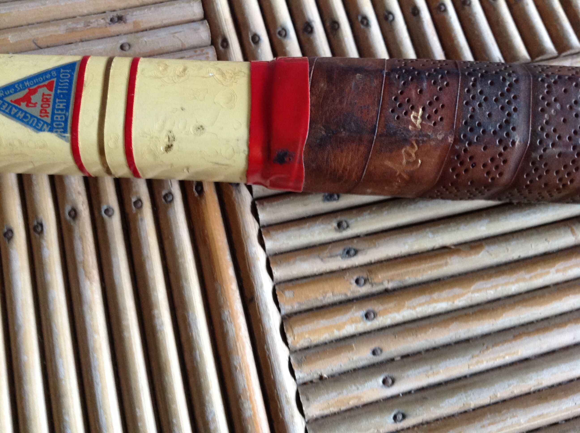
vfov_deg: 40.6
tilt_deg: -72.3
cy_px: 216
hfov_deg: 52.7
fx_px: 586
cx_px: 290
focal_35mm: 35
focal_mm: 4.28
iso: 250
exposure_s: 1/15
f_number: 2.4
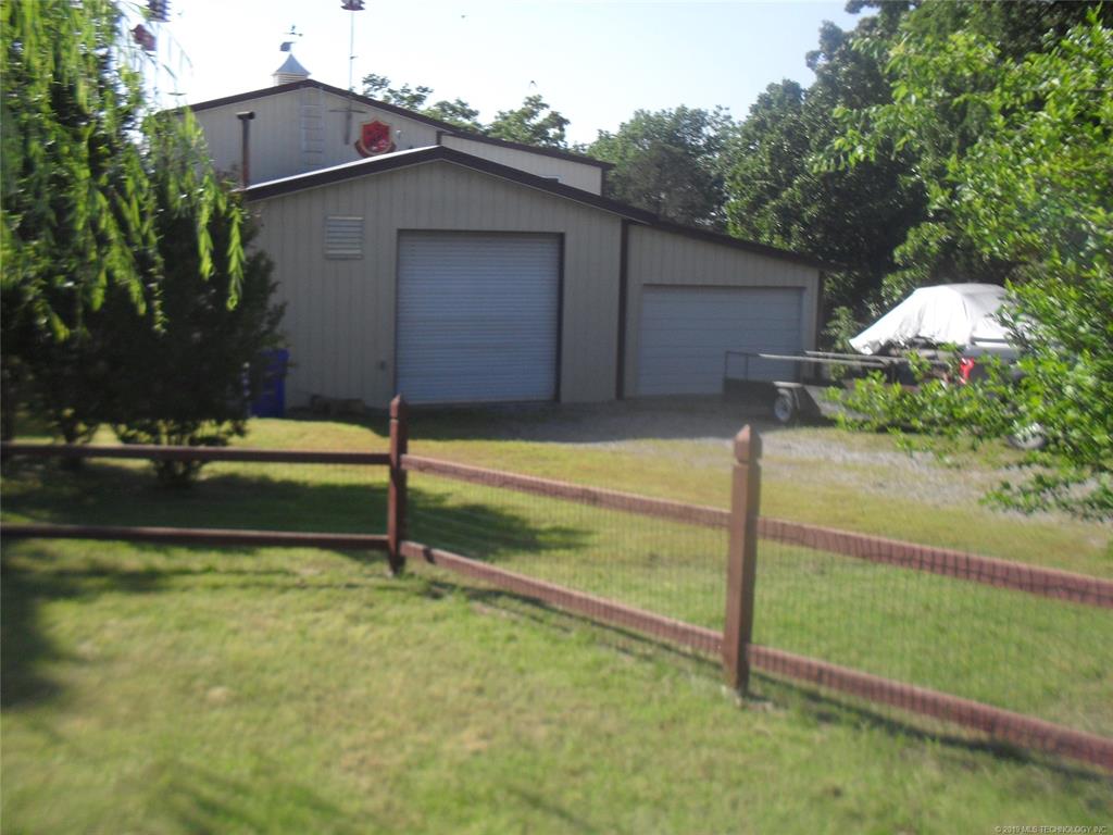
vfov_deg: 40.7
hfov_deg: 52.6
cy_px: 418
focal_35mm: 35
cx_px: 556
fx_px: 1125
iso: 100
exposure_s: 1/750
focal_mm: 6.3
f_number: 8.4
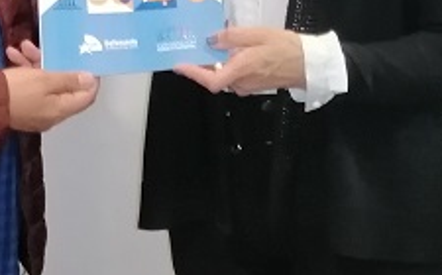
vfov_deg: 10.2
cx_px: 86
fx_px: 1468
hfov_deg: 17.0
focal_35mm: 122
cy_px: -204
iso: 400
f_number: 1.8
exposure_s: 1/25
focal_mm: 3.95
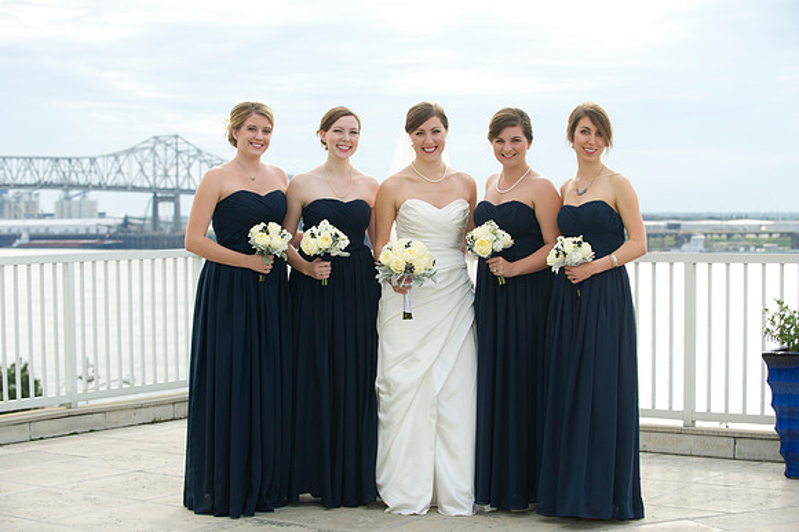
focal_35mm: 75
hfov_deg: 27.0
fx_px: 1664
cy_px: 266
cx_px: 400
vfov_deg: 18.2
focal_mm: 75
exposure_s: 1/320
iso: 200
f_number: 4
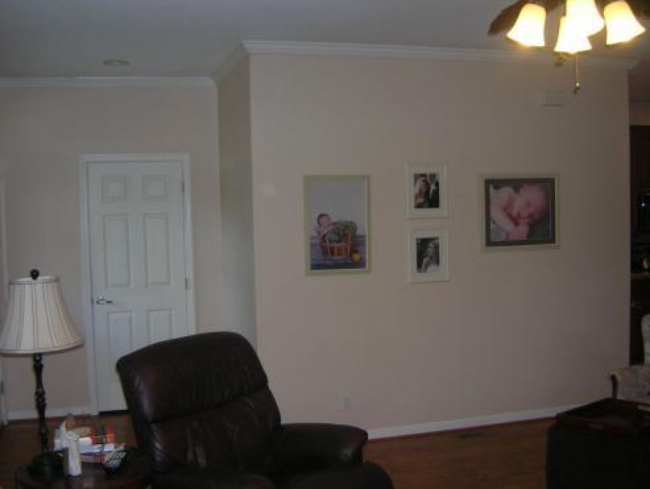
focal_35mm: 40
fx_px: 752
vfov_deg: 36.0
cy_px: 254
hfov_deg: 46.7
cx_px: 320
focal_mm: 5.7
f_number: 2.9
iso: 104
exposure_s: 1/60.1
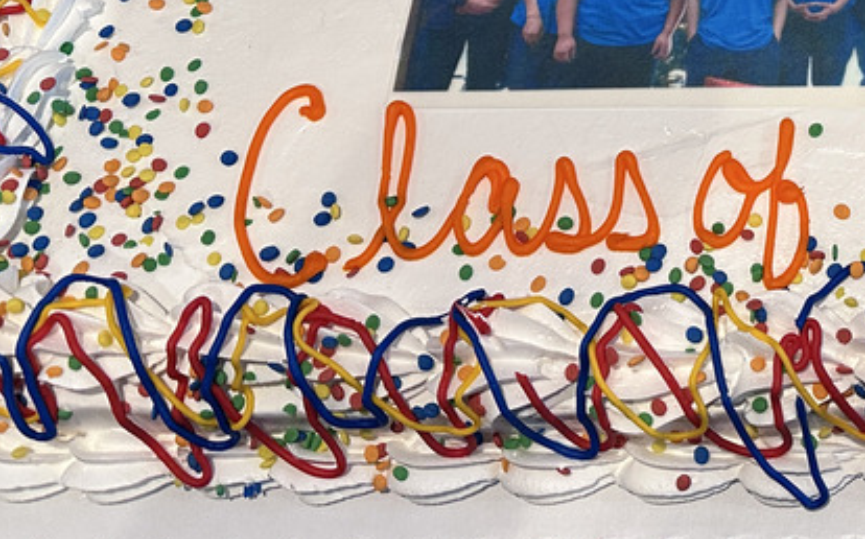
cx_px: 861
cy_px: -117
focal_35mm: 63
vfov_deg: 19.3
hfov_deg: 30.3
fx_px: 1484
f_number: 1.78
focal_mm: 6.86
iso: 250
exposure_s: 1/60
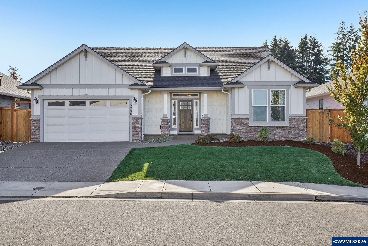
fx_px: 317
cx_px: 184
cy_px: 123
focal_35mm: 31
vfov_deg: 42.3
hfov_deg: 60.3
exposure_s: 1/500
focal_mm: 31
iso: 400
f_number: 8
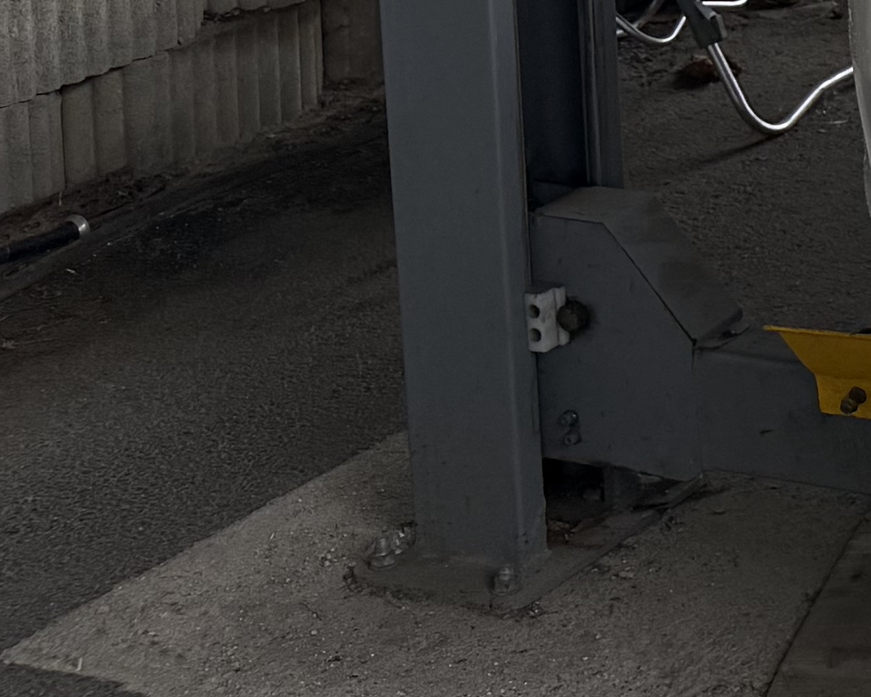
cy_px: -382
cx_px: 1824
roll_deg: -0.5
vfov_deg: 13.7
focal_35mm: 105
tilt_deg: -9.2
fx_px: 2708
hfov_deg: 14.6
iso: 80
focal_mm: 6.76
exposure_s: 1/266
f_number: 1.78
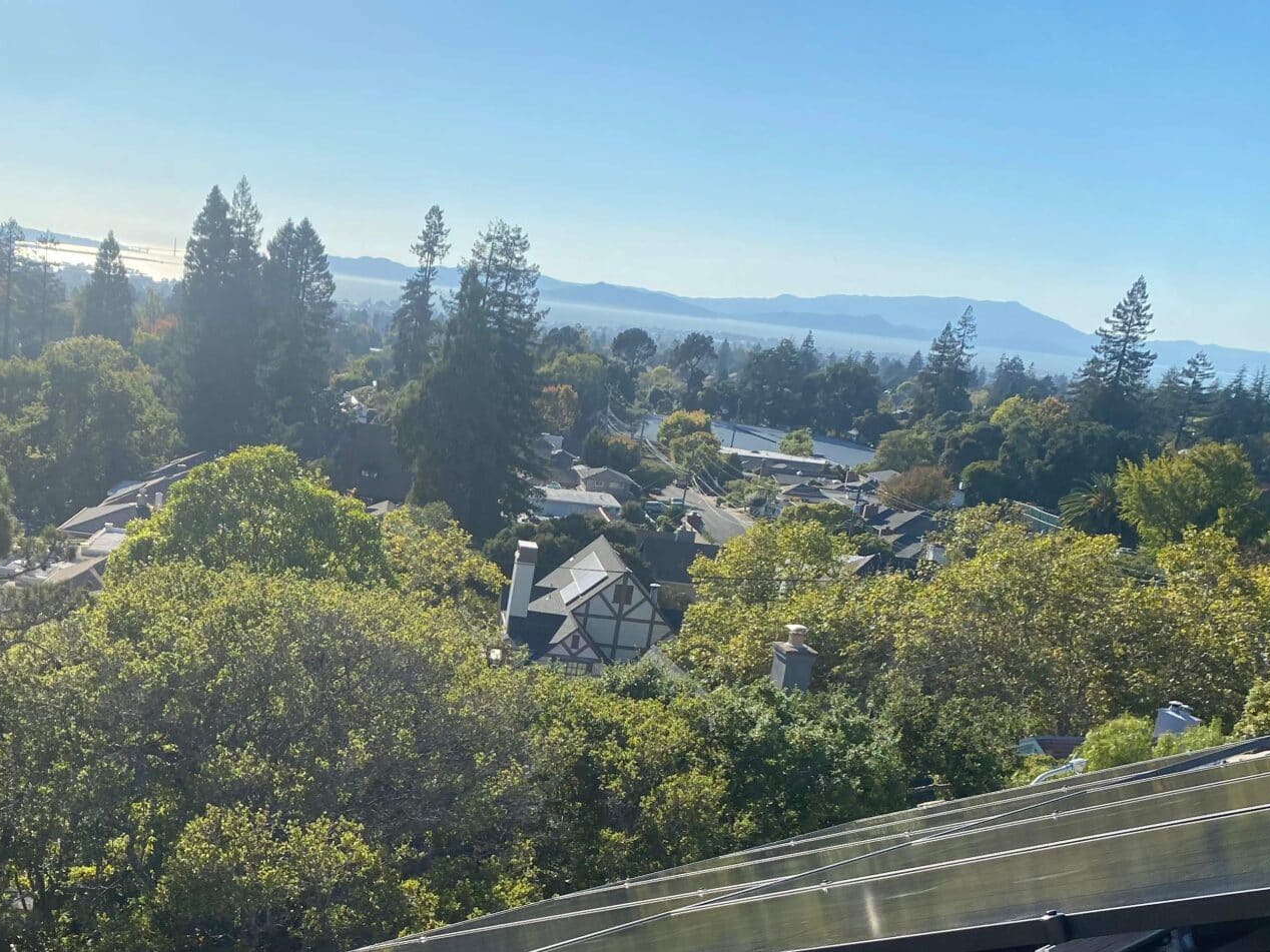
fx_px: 1541
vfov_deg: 33.4
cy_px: 761
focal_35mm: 42
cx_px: 353
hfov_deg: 43.7
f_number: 1.8
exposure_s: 1/2571
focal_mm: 4.25
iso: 32
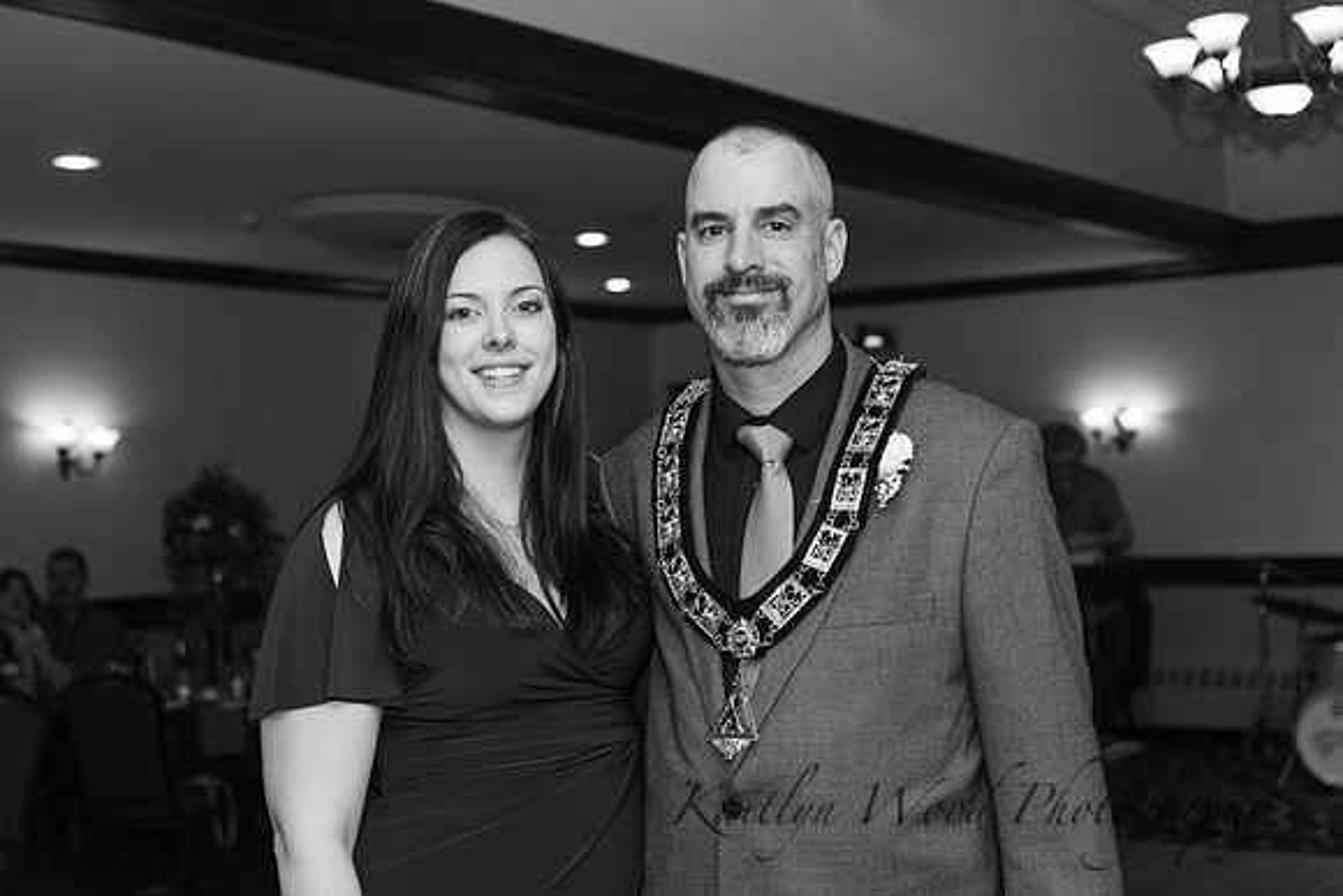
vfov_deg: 26.0
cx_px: 672
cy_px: 448
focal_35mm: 52
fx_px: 1940
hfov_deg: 38.2
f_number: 4
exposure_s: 1/200
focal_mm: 52
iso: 800
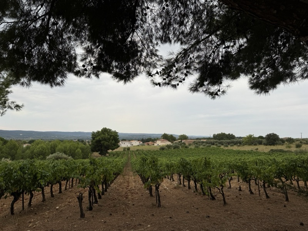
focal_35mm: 24
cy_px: 116
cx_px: 154
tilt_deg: +4.8
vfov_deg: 56.8
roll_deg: -0.5
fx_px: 214
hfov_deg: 71.6
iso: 80
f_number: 1.78
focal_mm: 6.76
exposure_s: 1/1488
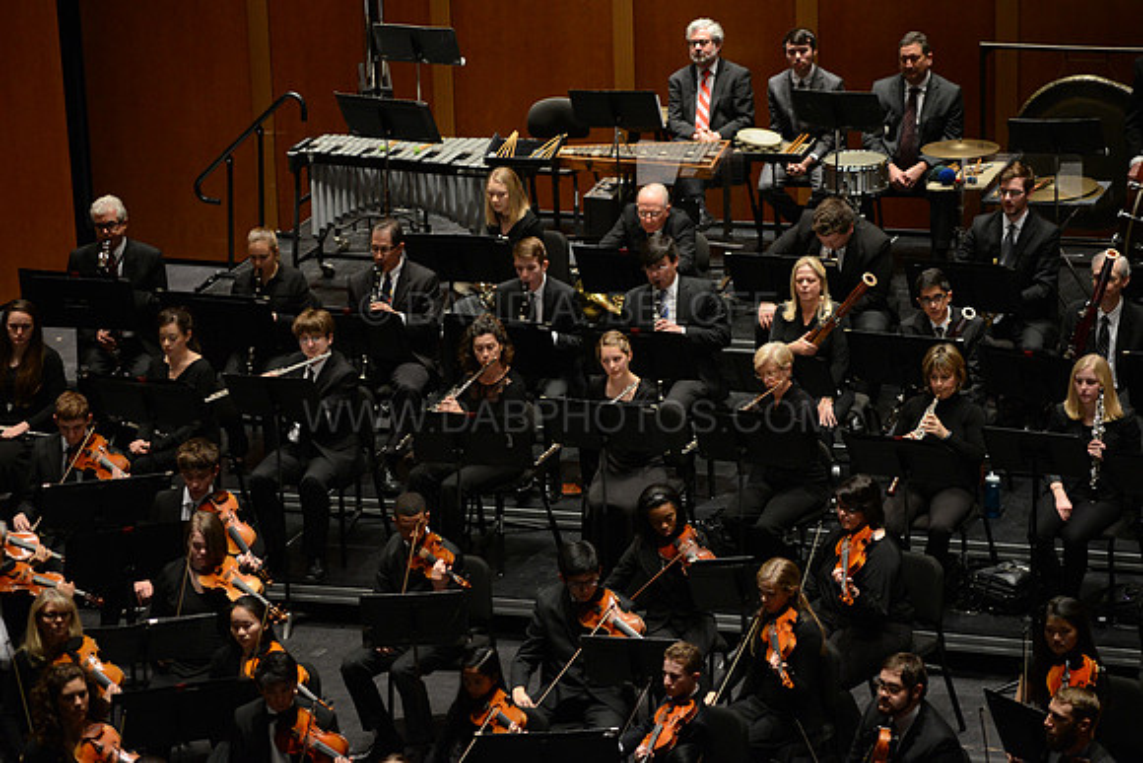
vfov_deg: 6.9
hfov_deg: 10.3
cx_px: 572
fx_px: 6351
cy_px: 382
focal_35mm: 200
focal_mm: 200
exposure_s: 1/250
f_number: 2.8
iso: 3200
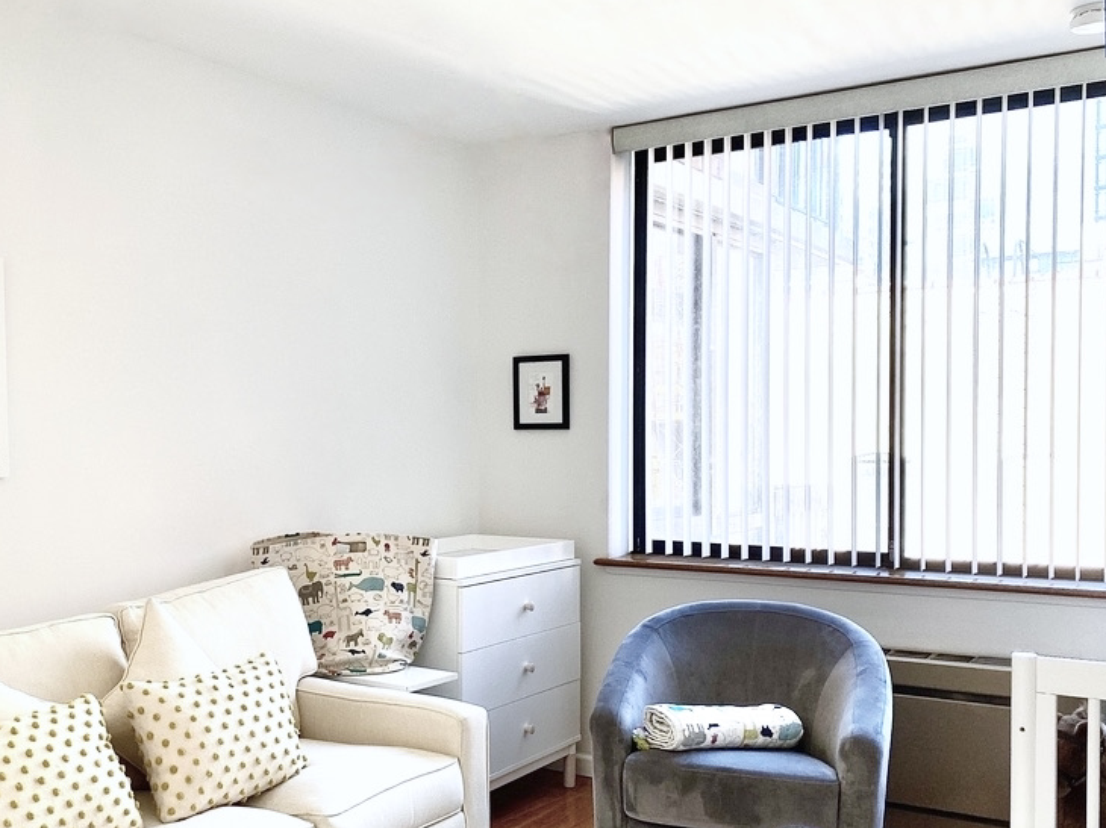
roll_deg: +0.1
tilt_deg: -2.2
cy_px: 480
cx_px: 380
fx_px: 1214
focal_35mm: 38
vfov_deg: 37.6
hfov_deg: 48.3
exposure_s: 1/121
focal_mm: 4.25
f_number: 1.8
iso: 100
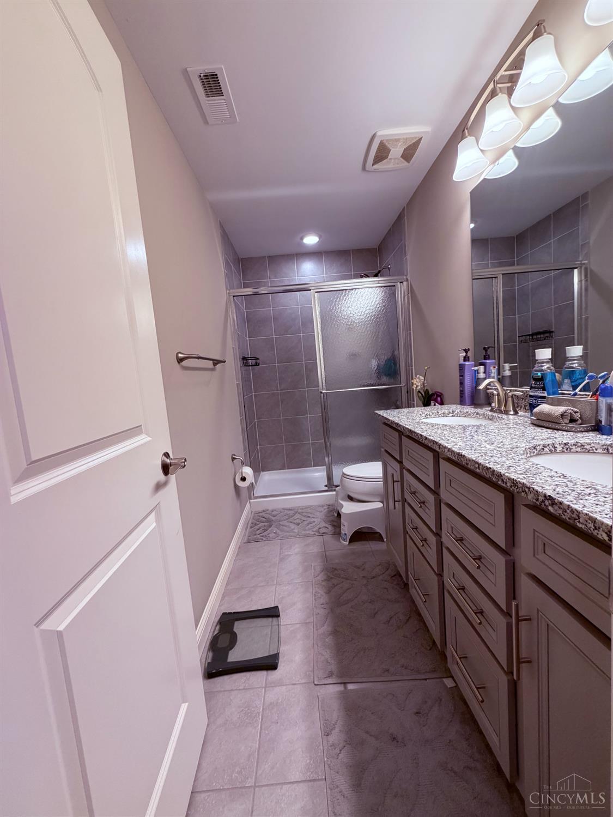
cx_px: 306
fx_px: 330
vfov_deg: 102.0
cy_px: 408
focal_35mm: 14
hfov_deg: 85.7
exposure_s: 1/120
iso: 250
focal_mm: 2.22
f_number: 2.2
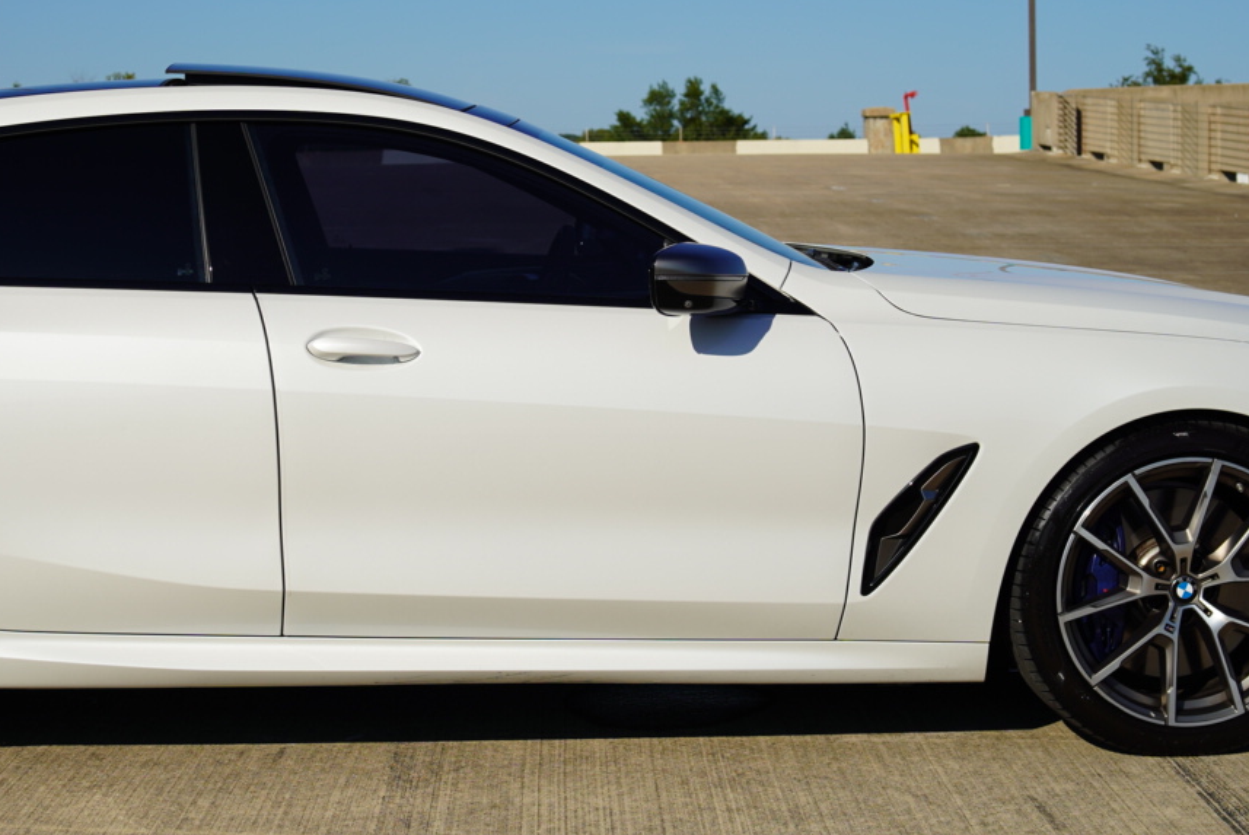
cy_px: 303
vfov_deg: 20.6
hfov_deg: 30.2
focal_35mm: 66
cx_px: 388
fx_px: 2292
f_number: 5
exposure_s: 1/1600
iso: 100
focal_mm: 35
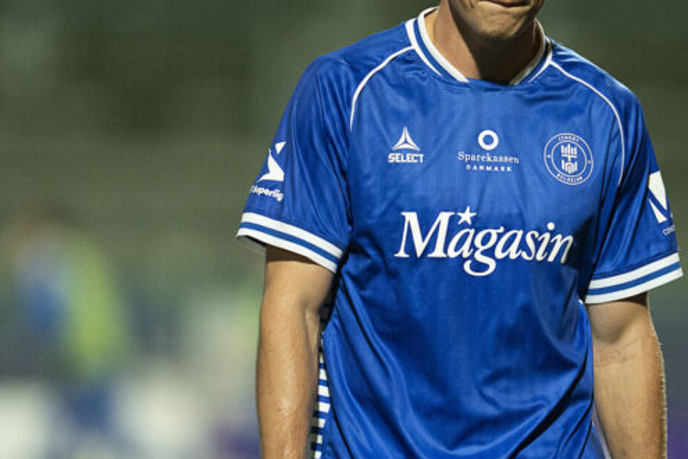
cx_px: 510
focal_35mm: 827
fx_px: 15804
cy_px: 182
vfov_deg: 1.7
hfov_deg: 2.5
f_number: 2.8
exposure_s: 1/1000
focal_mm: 400
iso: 4000
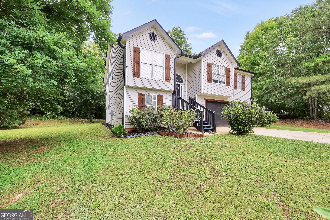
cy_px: 110
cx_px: 165
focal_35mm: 15
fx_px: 137
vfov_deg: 77.3
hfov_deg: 100.4
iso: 100
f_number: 6.3
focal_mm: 10
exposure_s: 1/100
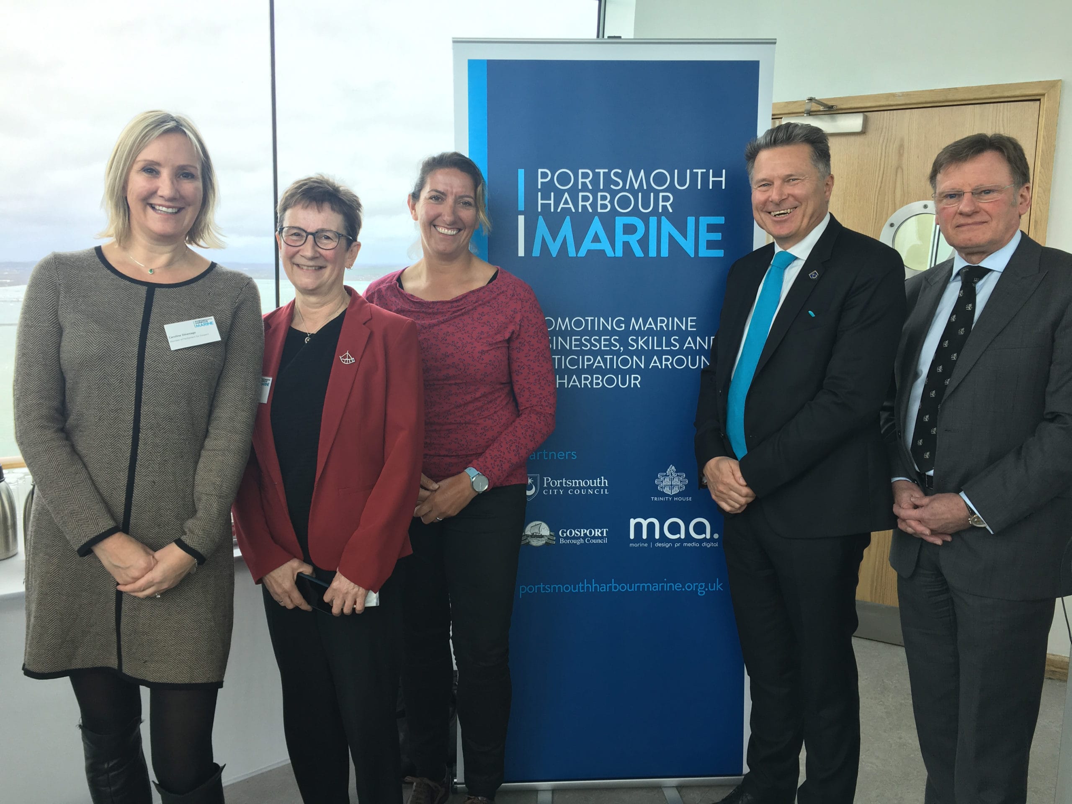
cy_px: 402
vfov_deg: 48.2
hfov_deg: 61.7
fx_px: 898
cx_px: 536
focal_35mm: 29
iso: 25
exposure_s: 1/135
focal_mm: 4.15
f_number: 2.2
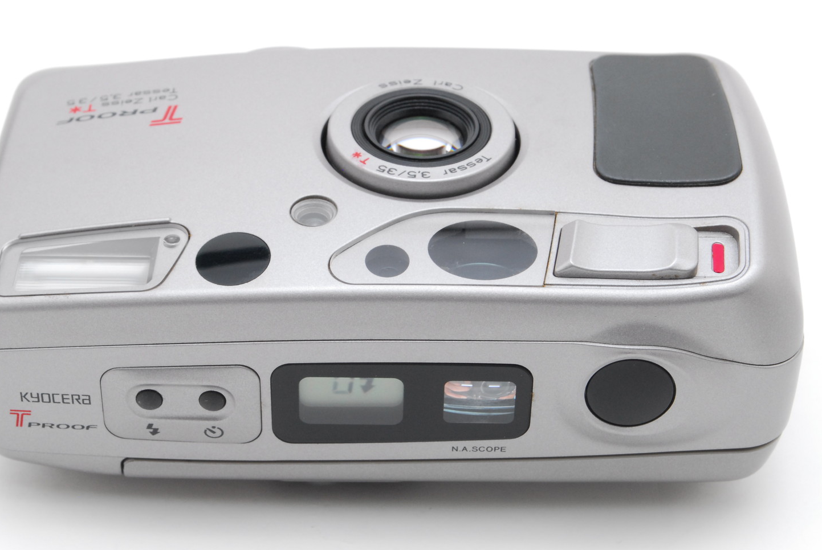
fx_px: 2093
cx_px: 376
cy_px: 265
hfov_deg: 22.2
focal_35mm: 92
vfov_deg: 15.0
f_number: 16
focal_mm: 55
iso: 500
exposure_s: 1/100
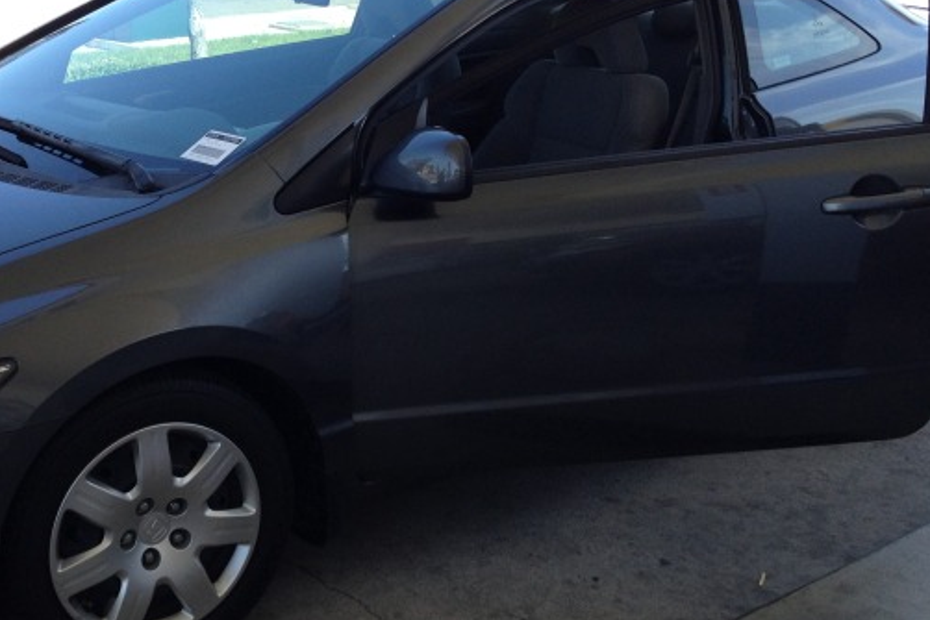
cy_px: 265
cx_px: 293
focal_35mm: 58
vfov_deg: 23.4
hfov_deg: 34.1
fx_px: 1499
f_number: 2.4
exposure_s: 1/456
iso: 64
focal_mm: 4.3
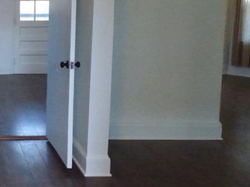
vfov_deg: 29.4
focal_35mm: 49
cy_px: 59
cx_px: -47
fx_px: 354
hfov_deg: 32.5
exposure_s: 1/125
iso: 1600
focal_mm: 3.58
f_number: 2.8
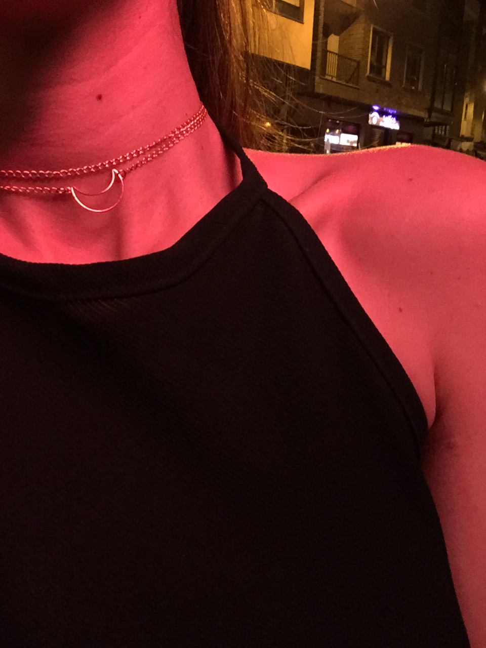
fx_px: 580
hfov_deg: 45.4
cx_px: 243
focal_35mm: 31
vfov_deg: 58.4
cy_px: 324
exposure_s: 1/20
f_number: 2.2
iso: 320
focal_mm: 2.65
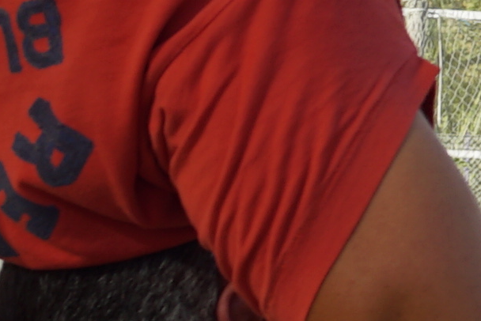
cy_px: 335
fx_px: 3262
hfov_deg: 7.8
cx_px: -654
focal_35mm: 244
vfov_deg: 5.6
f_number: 9
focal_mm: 35
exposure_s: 1/160
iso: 100
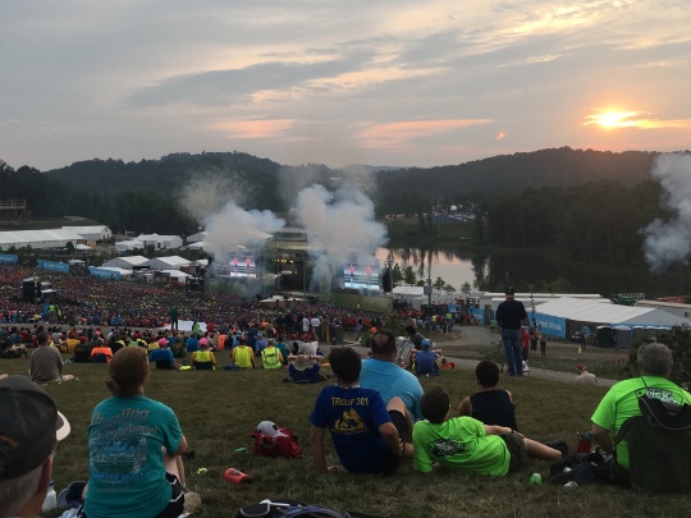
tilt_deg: -1.4
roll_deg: +1.8
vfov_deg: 33.5
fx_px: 858
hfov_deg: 43.8
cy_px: 214
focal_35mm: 43
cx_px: 330
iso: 25
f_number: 2.2
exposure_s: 1/210
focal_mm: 4.15
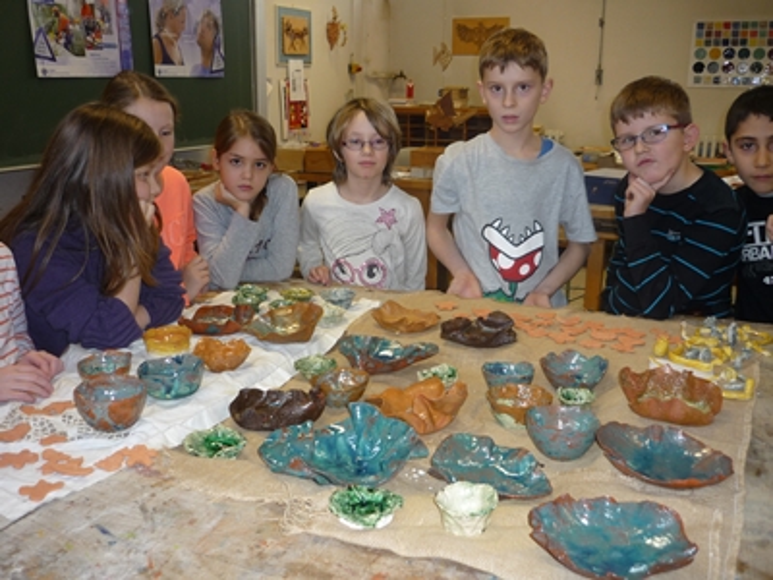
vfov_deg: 42.9
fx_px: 737
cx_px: 386
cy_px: 290
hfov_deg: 55.4
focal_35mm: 33
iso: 100
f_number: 2.8
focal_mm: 5.5
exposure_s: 1/30
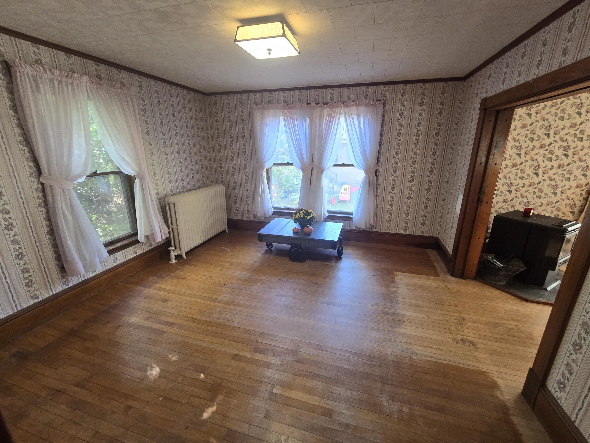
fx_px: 222
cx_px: 295
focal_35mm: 13
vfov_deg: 89.9
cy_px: 222
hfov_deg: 106.2
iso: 250
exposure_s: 1/60
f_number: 2.2
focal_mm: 2.2
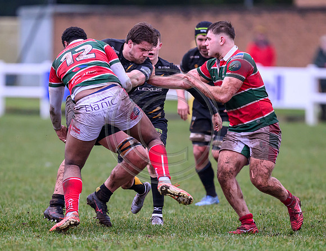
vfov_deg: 2.8
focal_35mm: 534
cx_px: 143
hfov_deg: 3.7
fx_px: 5076
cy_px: 149
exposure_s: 1/2000
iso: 4000
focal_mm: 400
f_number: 3.5
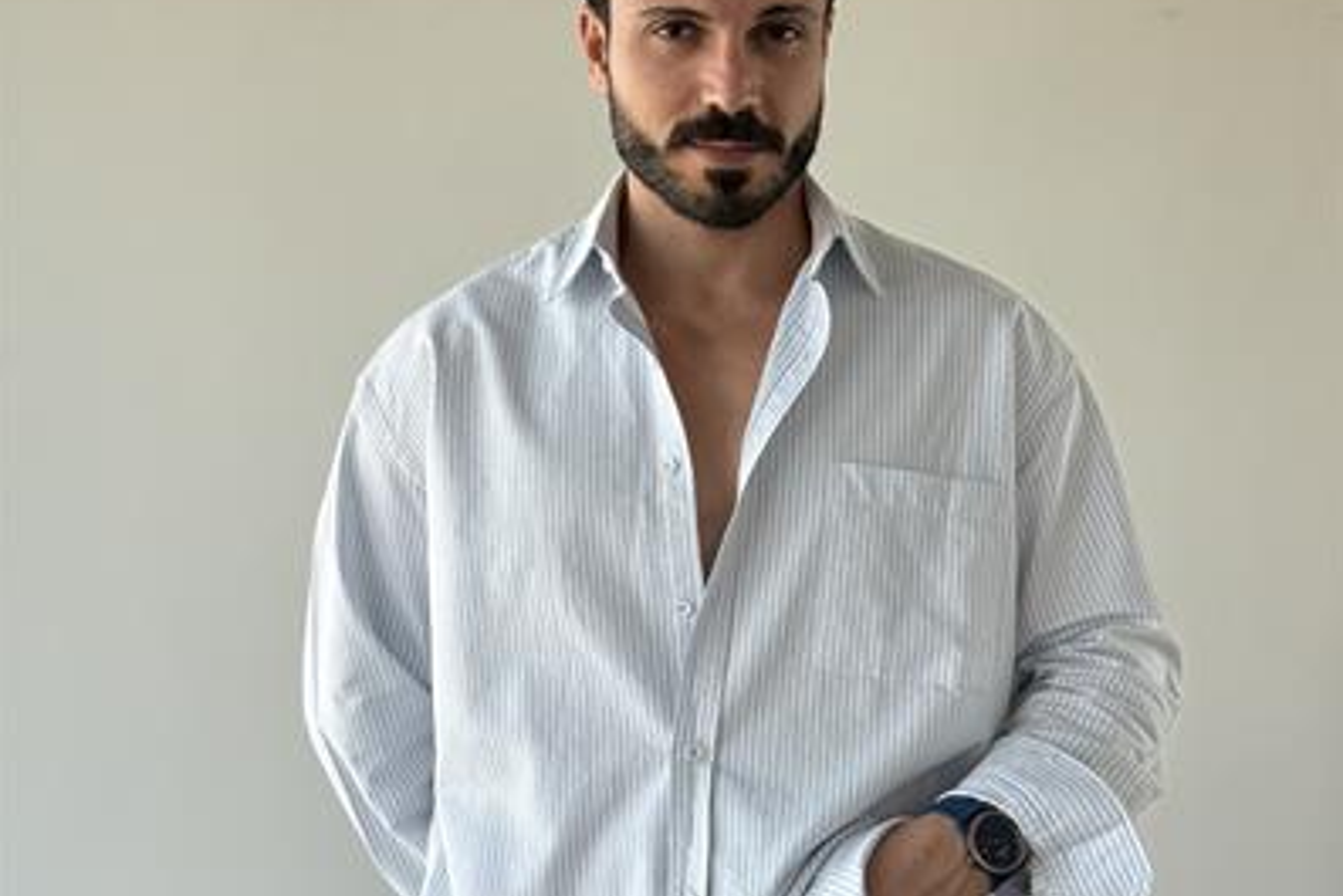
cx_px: 670
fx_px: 2500
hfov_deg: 30.1
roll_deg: +0.2
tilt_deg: +0.7
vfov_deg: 20.3
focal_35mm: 67
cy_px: 580
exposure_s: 1/343
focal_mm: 6.76
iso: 80
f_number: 1.78
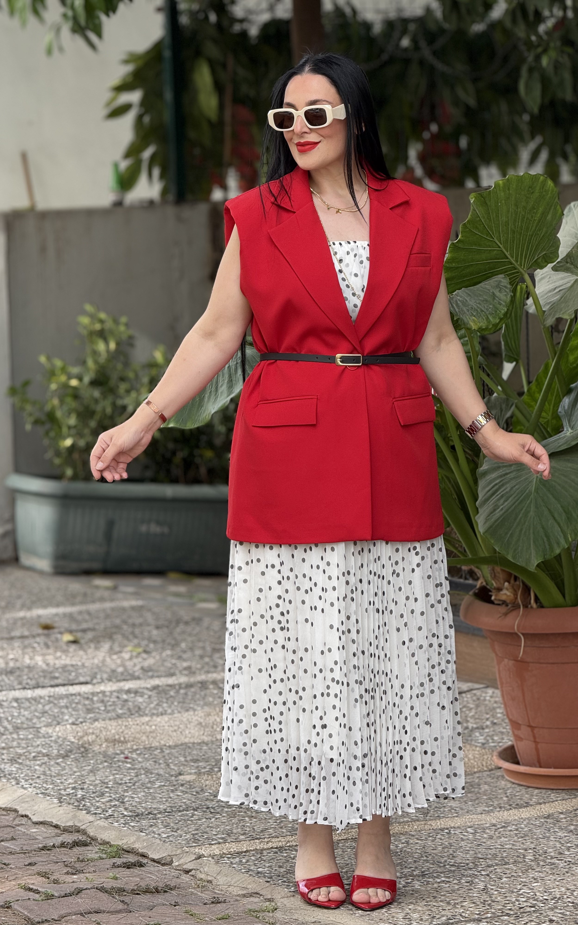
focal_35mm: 128
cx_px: 313
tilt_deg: -5.8
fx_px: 3226
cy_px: 464
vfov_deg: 16.3
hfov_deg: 10.2
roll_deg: +1.0
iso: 50
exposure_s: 1/101
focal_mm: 15.66
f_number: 2.8
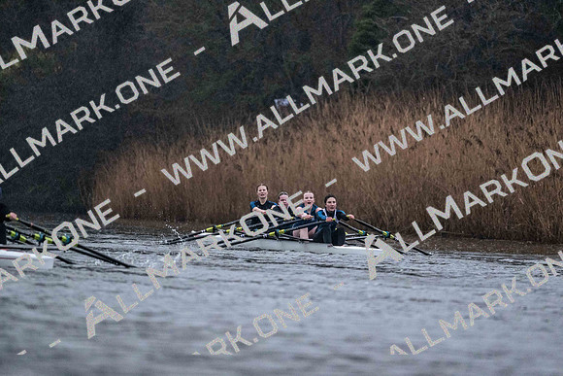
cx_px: 282
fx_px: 6257
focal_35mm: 400
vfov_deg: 3.4
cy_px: 188
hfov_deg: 5.2
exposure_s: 1/1600
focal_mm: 400
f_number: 4.5
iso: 8000
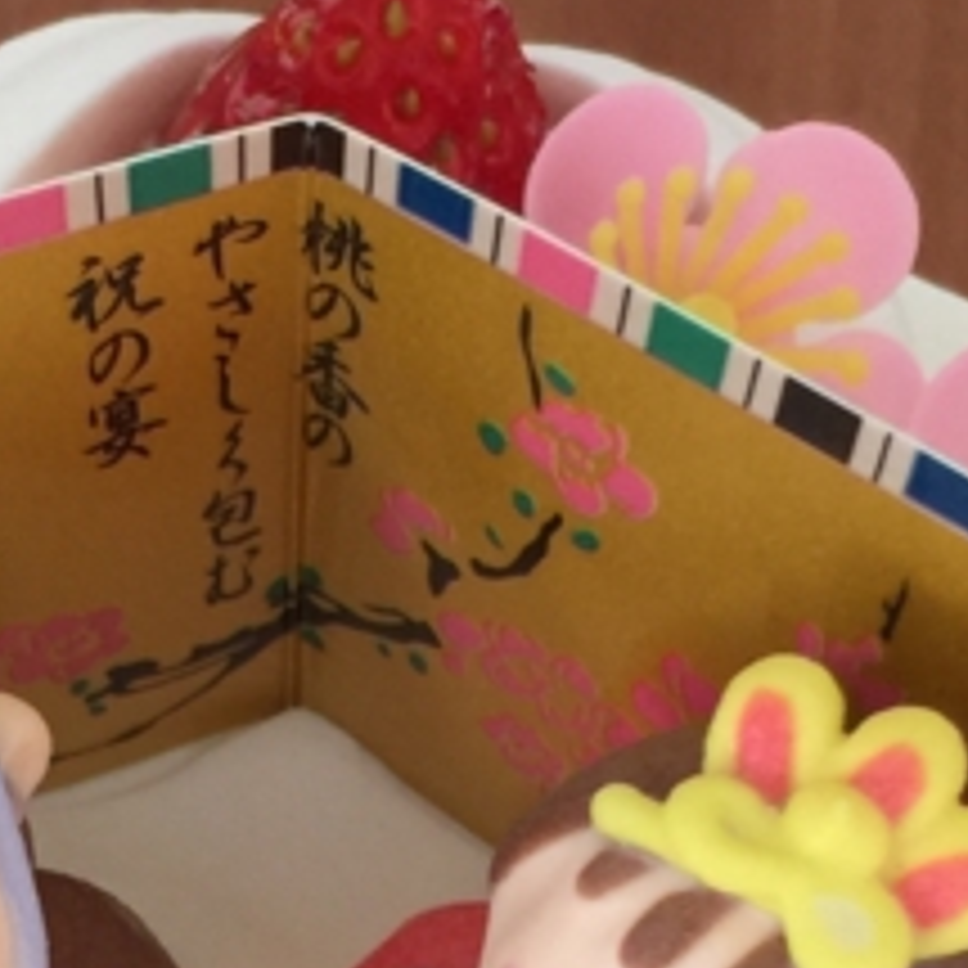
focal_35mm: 122
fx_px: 3860
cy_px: 1459
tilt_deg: -66.1
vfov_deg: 13.5
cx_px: 248
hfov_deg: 14.2
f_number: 2.2
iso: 32
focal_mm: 4.15
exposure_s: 1/15
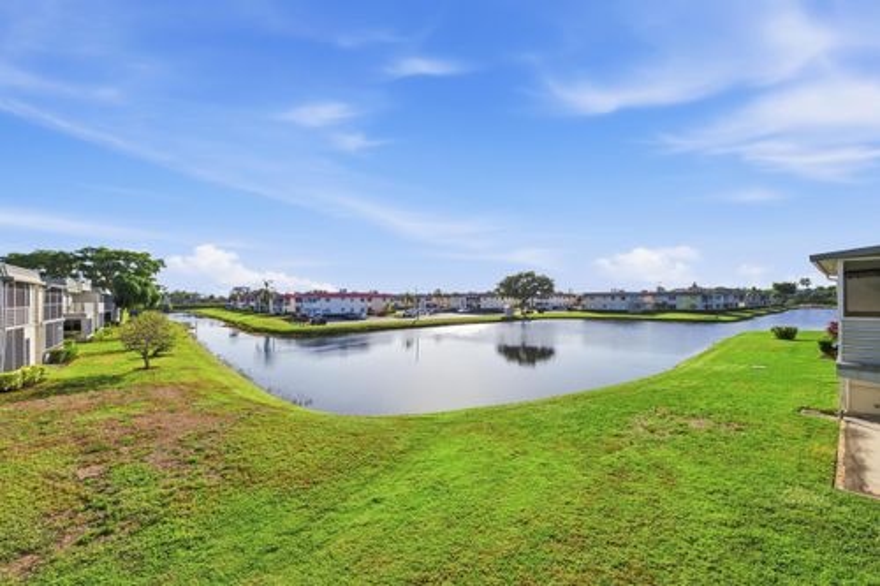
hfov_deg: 104.3
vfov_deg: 81.2
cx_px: 440
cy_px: 293
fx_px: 342
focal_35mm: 14
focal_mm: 14
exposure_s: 1/8000
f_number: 8
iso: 400
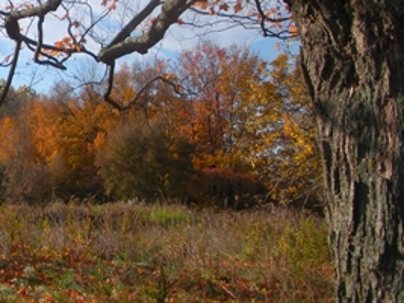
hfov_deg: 22.8
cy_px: 98
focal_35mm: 81
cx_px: -39
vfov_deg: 18.1
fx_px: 945
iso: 64
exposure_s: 1/718
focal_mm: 6.3
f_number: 3.5
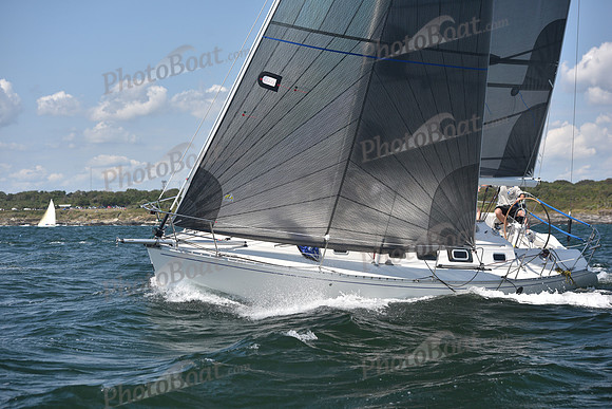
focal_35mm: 80
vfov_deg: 17.1
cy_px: 204
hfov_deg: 25.4
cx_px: 306
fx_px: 1360
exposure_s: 1/1000
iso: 250
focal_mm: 80
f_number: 5
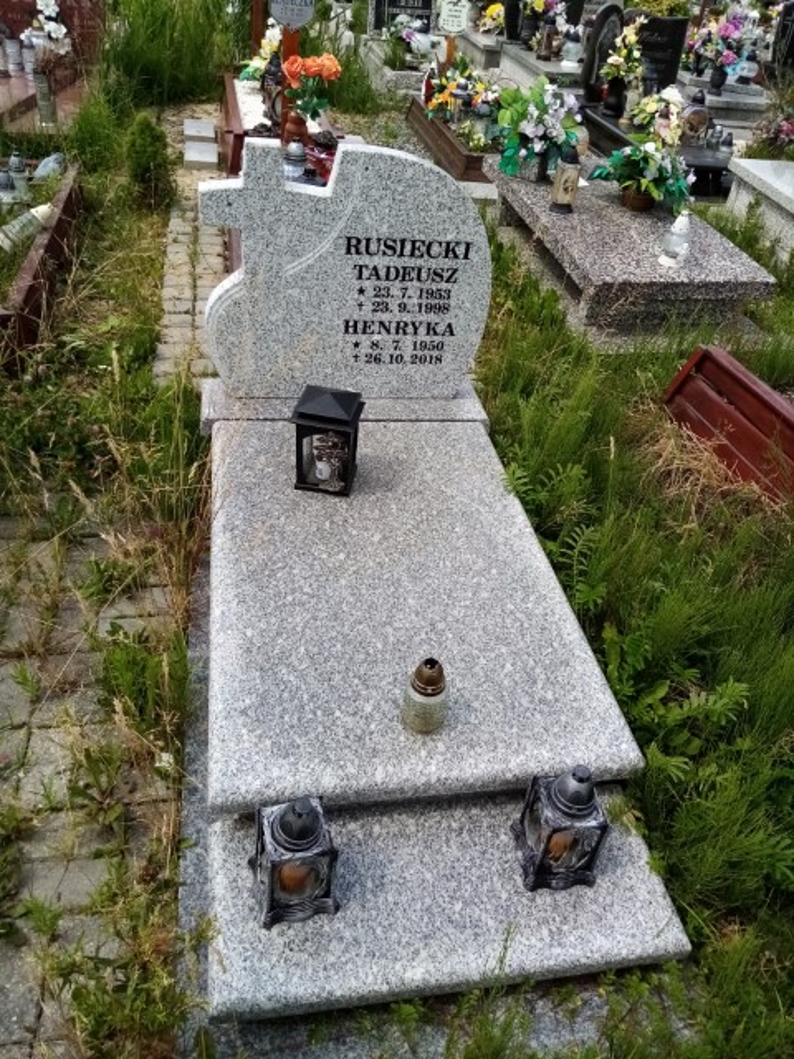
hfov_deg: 53.1
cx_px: 397
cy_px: 530
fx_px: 795
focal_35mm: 26
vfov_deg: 67.3
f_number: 1.8
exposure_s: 1/962
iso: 103
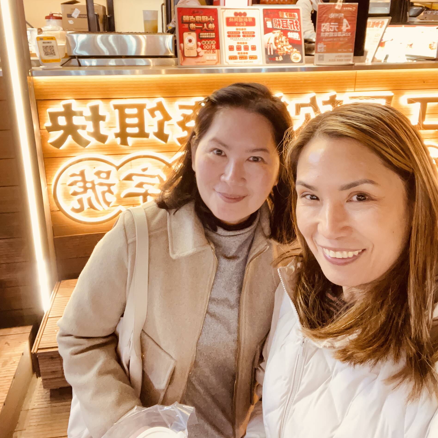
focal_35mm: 28
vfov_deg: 56.1
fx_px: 401
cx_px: 222
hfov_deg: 57.3
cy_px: 145
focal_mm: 2.71
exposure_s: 1/25
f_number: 2.2
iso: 500
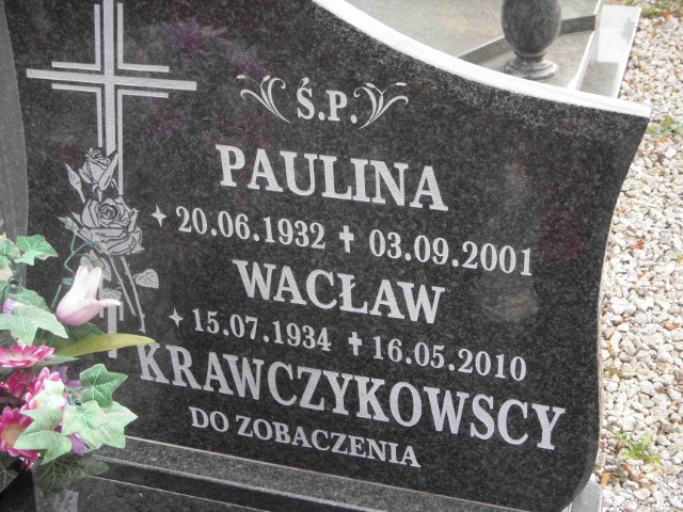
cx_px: 342
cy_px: 256
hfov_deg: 33.8
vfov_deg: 25.7
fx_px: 1125
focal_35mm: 57
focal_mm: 9.4
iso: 100
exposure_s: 1/40
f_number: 3.6
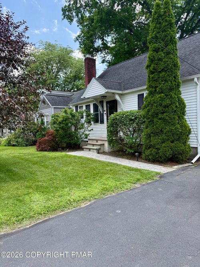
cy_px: 134
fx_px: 185
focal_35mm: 24
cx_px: 100
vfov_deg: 71.6
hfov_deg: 56.8
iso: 100
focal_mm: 6.76
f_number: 1.78
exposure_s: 1/1361
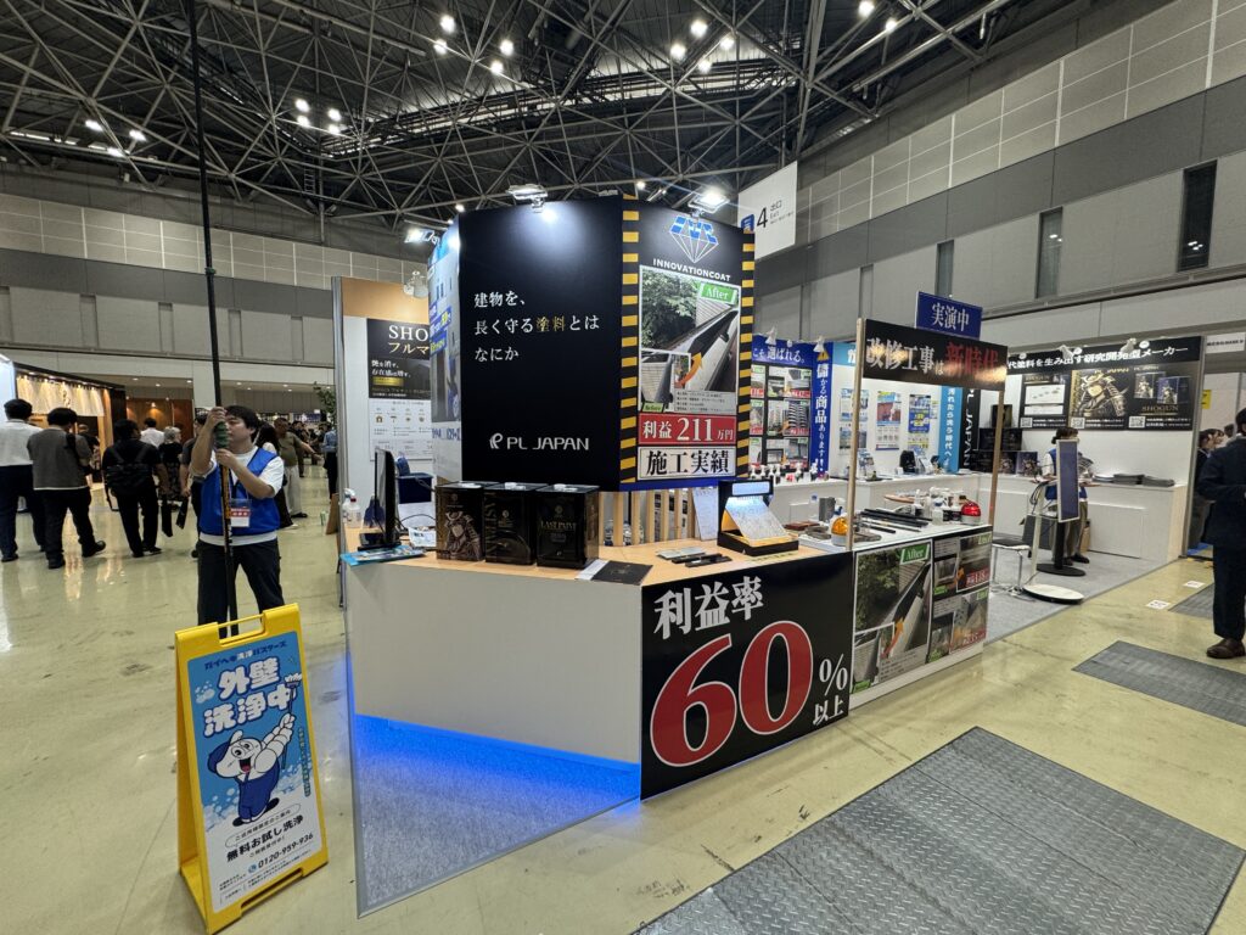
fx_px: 504
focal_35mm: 14
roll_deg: -0.2
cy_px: 468
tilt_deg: -4.6
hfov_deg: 102.1
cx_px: 623
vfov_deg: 85.7
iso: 125
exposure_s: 1/100
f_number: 2.2
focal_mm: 2.22
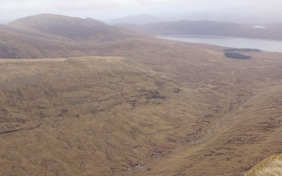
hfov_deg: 44.0
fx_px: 346
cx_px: 179
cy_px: 115
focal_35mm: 45
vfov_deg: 28.4
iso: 80
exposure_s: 1/160
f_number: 4.5
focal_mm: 5
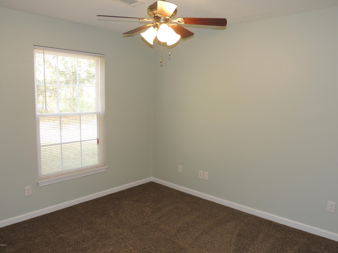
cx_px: 169
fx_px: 273
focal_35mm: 28
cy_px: 126
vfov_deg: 49.7
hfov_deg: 63.4
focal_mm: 4.9
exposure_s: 1/40
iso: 180
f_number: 3.1
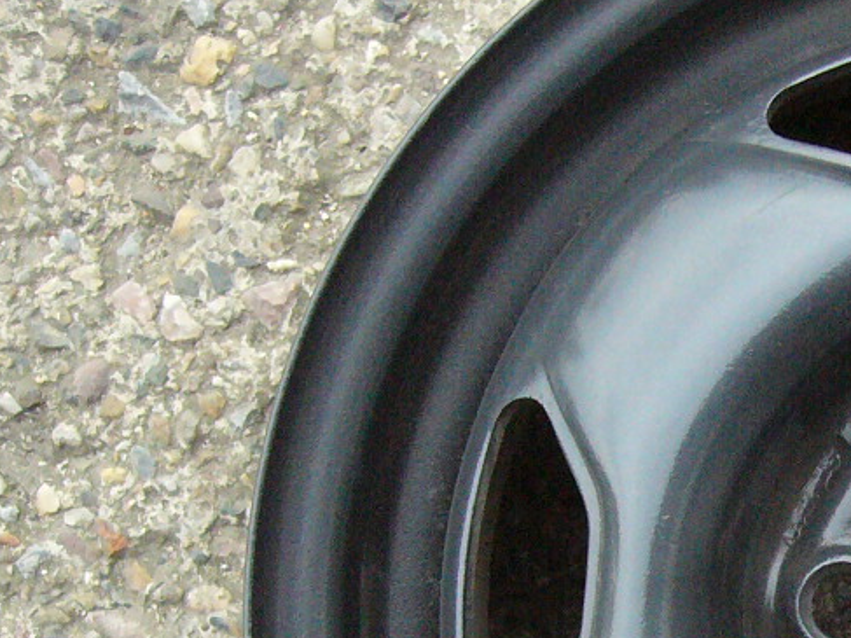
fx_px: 2261
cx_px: 1075
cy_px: 607
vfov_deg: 15.8
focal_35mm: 92
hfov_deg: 19.8
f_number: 2.8
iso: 400
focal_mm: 5.8
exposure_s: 1/250
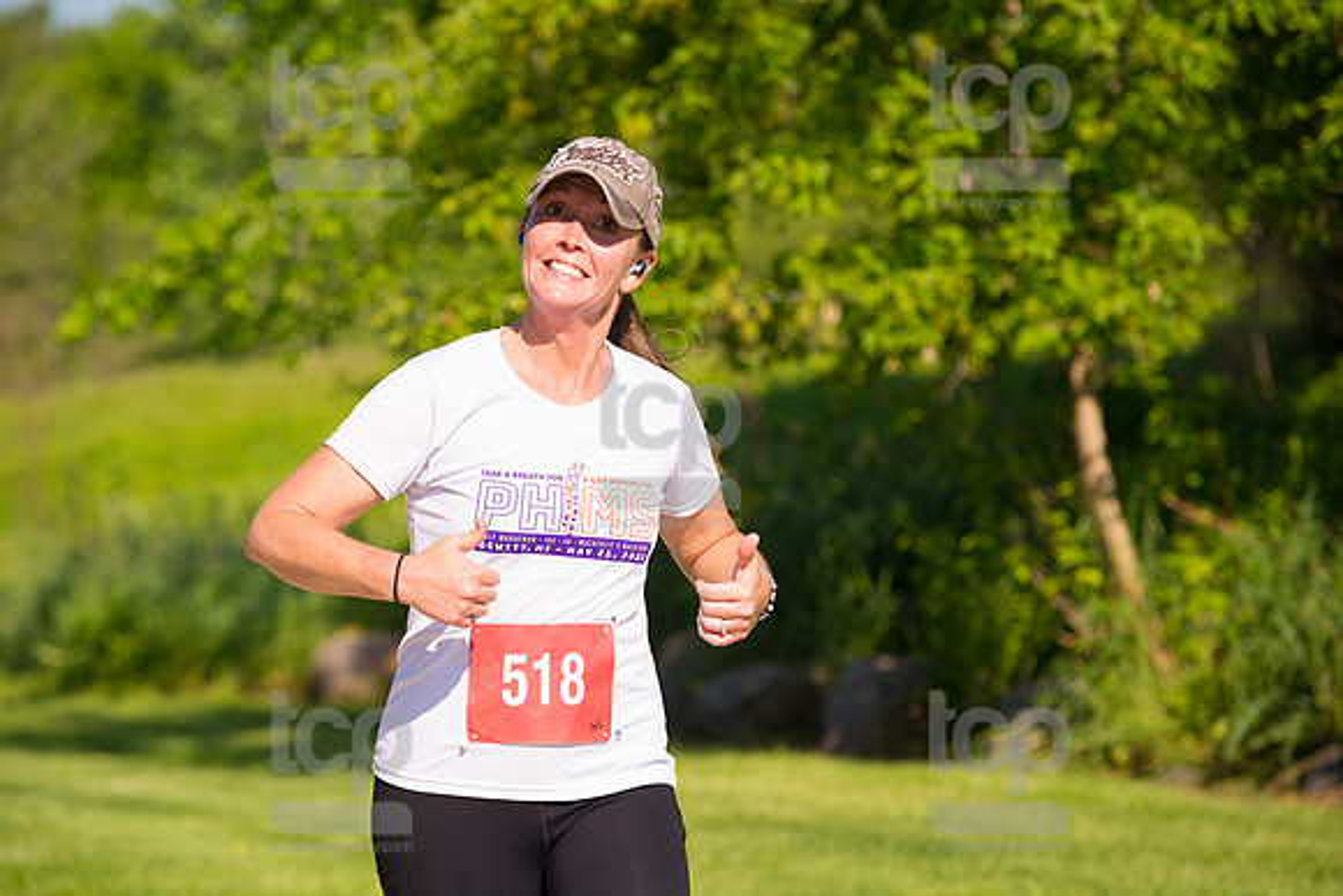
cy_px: 448
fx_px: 6343
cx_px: 672
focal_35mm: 170
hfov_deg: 12.1
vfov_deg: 8.1
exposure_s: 1/2000
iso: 400
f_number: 5.6
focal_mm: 170
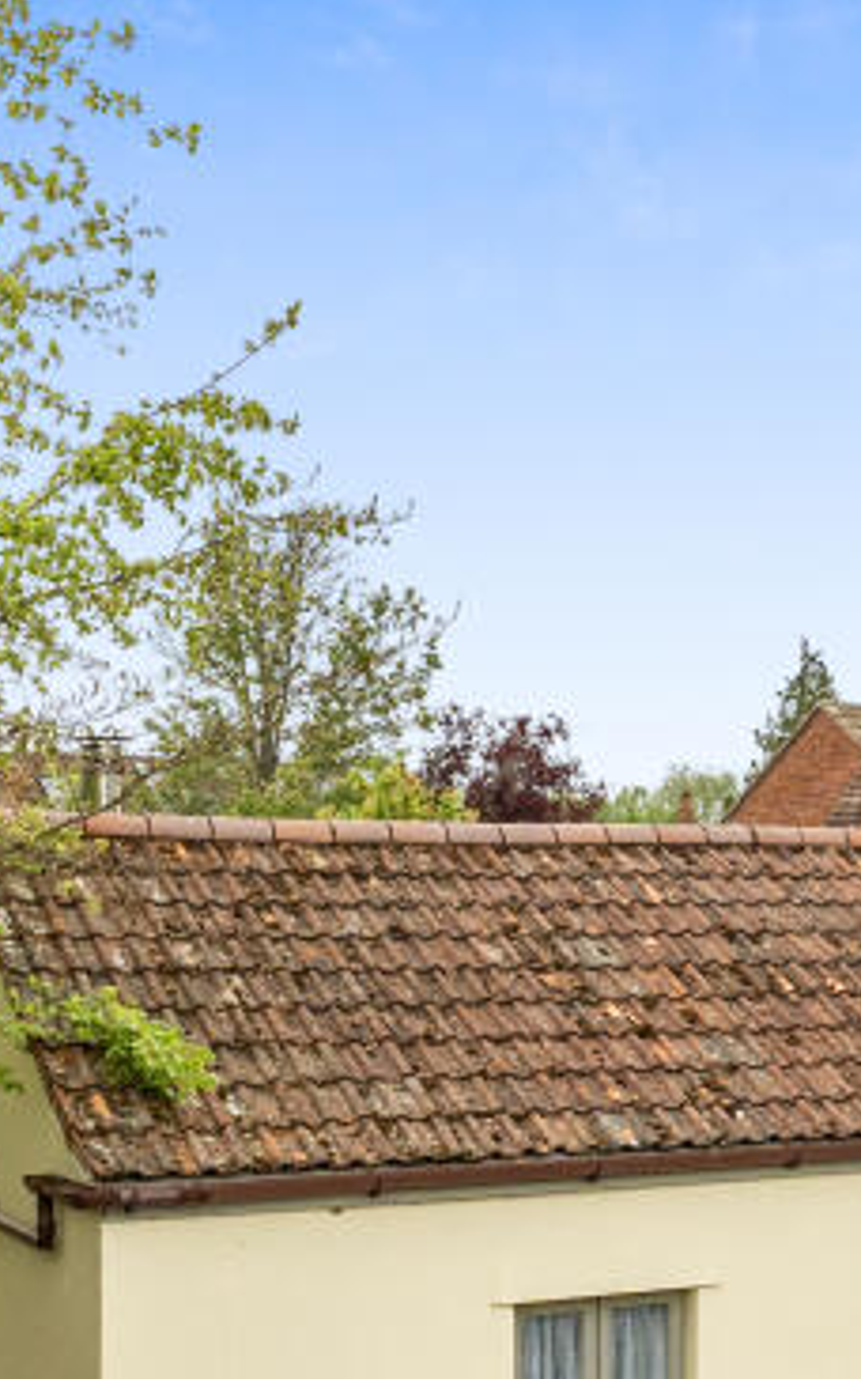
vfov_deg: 33.2
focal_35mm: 60
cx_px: 1031
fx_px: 2254
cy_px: 1075
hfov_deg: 20.3
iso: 400
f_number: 8
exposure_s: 1/125
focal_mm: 14
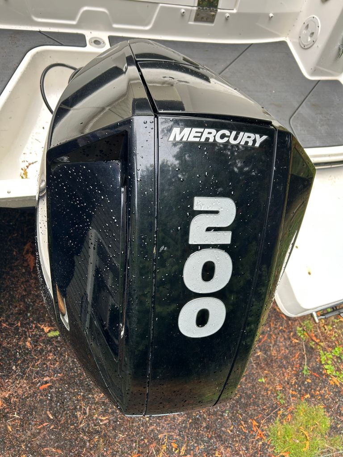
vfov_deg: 67.3
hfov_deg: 53.1
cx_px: 172
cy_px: 228
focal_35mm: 26
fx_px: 344
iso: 32
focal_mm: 5.7
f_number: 1.5
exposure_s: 1/137
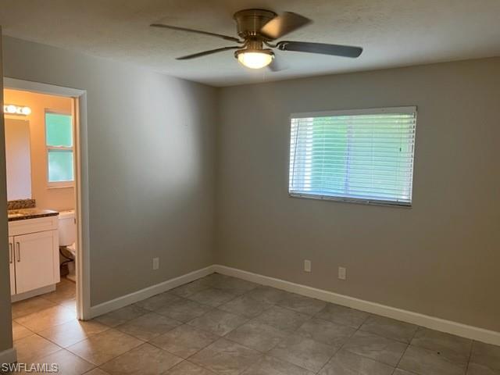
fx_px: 376
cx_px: 250
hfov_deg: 67.3
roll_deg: -1.1
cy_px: 188
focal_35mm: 26
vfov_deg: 53.1
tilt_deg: -6.5
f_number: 1.5
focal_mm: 5.7
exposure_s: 1/60
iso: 80
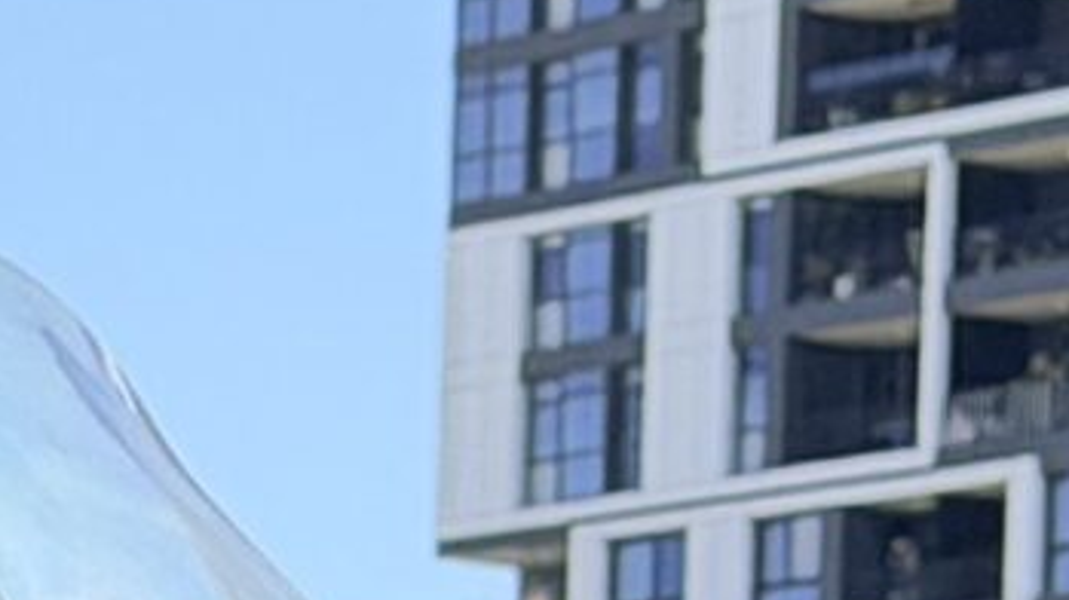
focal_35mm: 384
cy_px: 2452
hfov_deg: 5.5
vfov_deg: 3.0
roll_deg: -0.6
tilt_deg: -3.1
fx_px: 10881
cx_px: -986
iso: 100
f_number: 1.78
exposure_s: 1/1307
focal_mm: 6.76
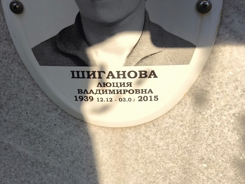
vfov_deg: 29.1
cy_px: 92
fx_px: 354
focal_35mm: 50
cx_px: 122
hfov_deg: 38.2
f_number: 1.7
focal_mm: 4.71
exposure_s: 1/1014
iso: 50
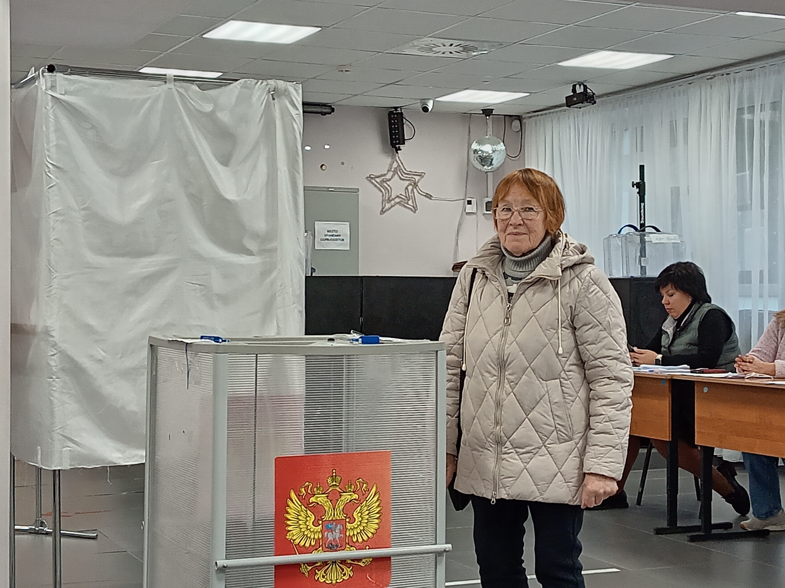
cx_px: 392
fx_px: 1428
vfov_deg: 23.3
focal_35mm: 63
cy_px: 294
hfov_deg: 30.7
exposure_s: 1/25
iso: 365
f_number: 1.8
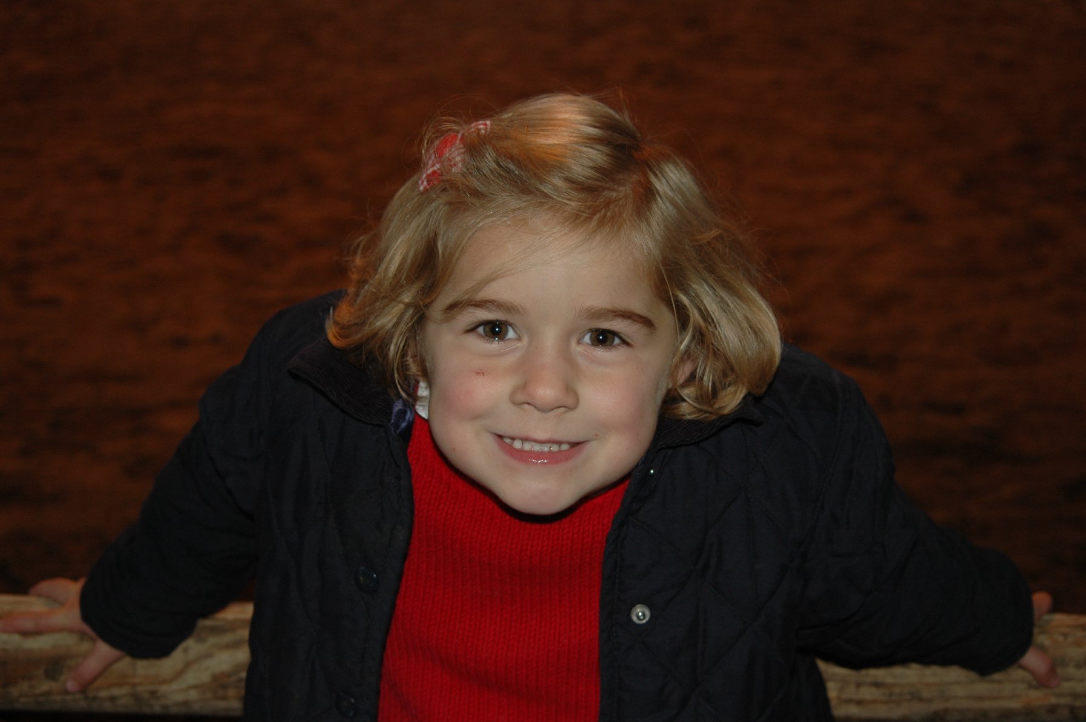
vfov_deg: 23.7
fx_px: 1718
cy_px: 361
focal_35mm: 57
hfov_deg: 35.1
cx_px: 543
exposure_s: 1/60
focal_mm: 38
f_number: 4
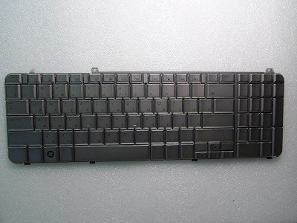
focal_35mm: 25
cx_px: 148
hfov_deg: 69.4
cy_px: 112
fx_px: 214
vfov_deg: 54.9
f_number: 6.4
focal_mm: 4.4
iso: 400
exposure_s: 1/30
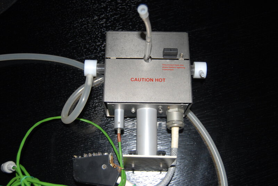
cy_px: 93
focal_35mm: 42
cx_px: 139
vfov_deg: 32.0
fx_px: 325
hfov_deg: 46.3
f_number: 4
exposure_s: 1/200
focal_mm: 28
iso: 400
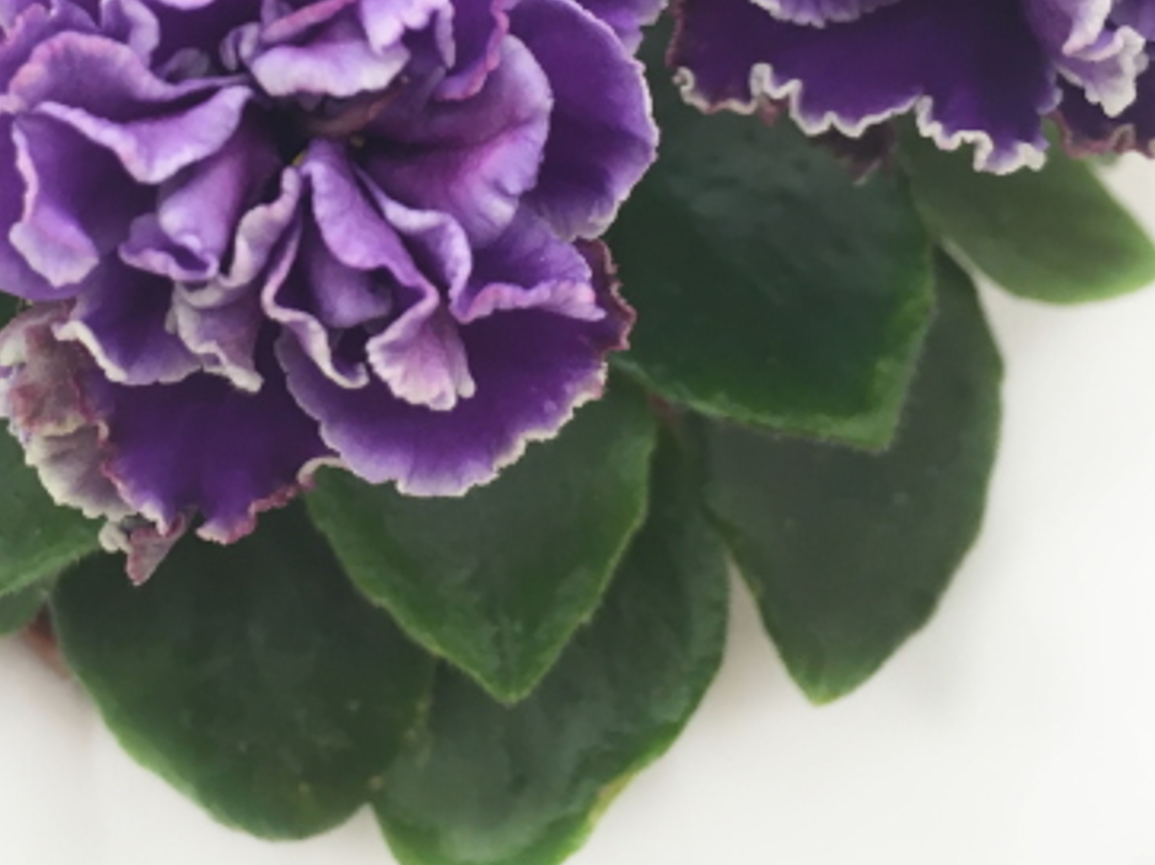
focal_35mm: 64
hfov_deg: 29.9
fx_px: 2135
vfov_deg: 22.2
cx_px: 321
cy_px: 41
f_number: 2.2
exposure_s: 1/33
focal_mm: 4.15
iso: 25
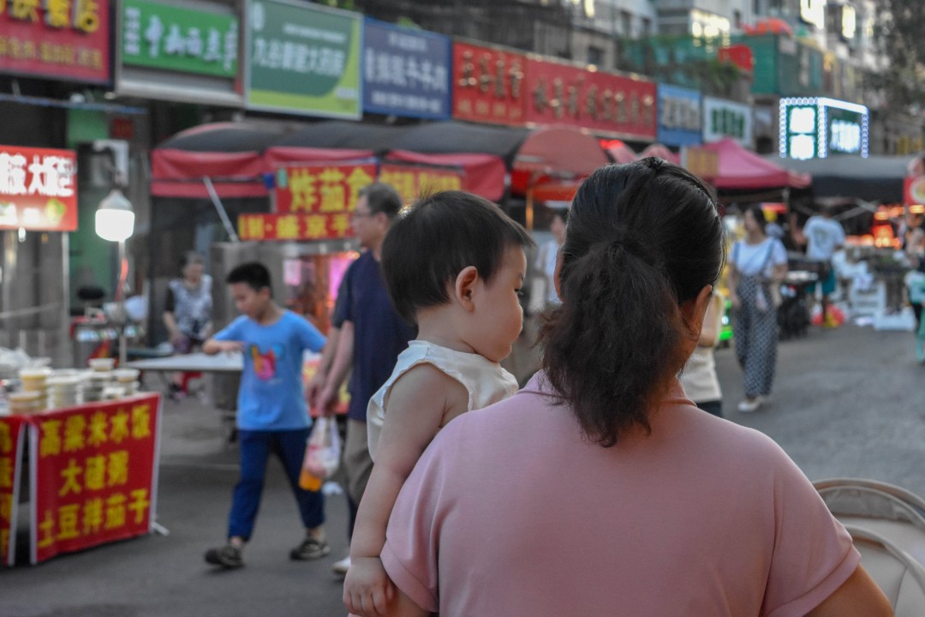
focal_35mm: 78
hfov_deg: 26.0
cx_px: 462
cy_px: 308
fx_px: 2004
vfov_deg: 17.5
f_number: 5.6
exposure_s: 1/350
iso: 3200
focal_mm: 52
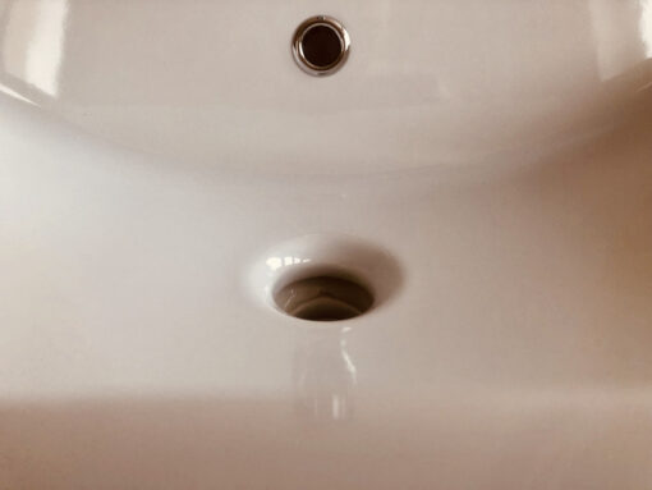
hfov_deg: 63.4
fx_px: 528
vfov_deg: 49.8
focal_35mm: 28
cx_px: 326
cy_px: 245
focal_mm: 4
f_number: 1.8
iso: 25
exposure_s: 1/33
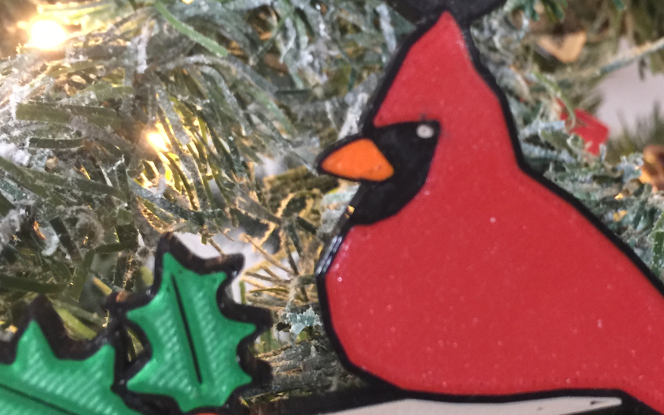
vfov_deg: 23.9
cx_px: 451
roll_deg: -1.8
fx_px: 977
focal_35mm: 54
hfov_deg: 37.1
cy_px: 242
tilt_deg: -10.5
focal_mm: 4.15
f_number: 2.2
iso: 64
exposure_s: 1/4
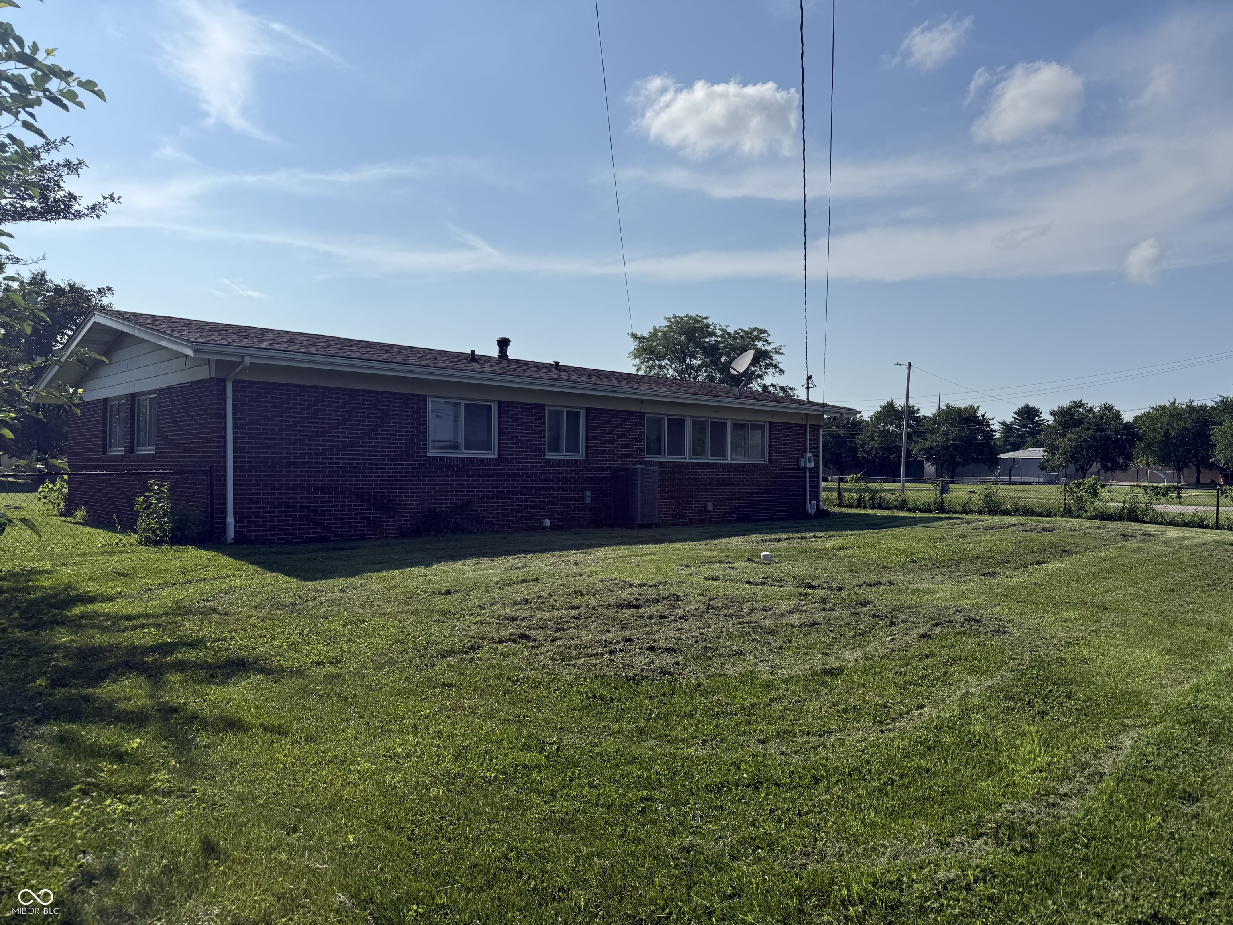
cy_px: 462
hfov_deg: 71.6
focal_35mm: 24
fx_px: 855
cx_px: 616
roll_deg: -0.5
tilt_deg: +0.1
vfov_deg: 56.8
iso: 80
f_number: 1.78
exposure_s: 1/10309
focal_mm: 6.76
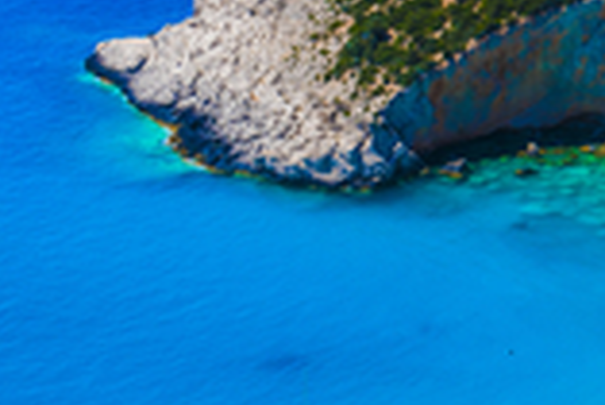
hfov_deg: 18.6
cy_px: 453
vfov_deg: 12.8
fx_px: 1766
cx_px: 674
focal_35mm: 105
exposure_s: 1/250
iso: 100
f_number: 11
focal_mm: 30
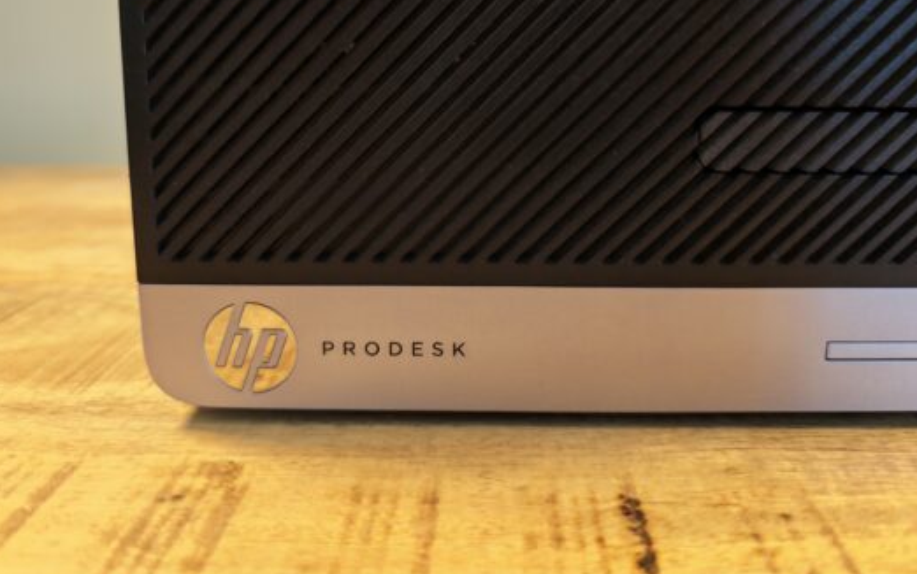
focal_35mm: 28
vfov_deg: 44.1
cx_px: 460
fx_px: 700
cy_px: 198
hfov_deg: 66.4
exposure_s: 1/50
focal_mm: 6.55
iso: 200
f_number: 1.6
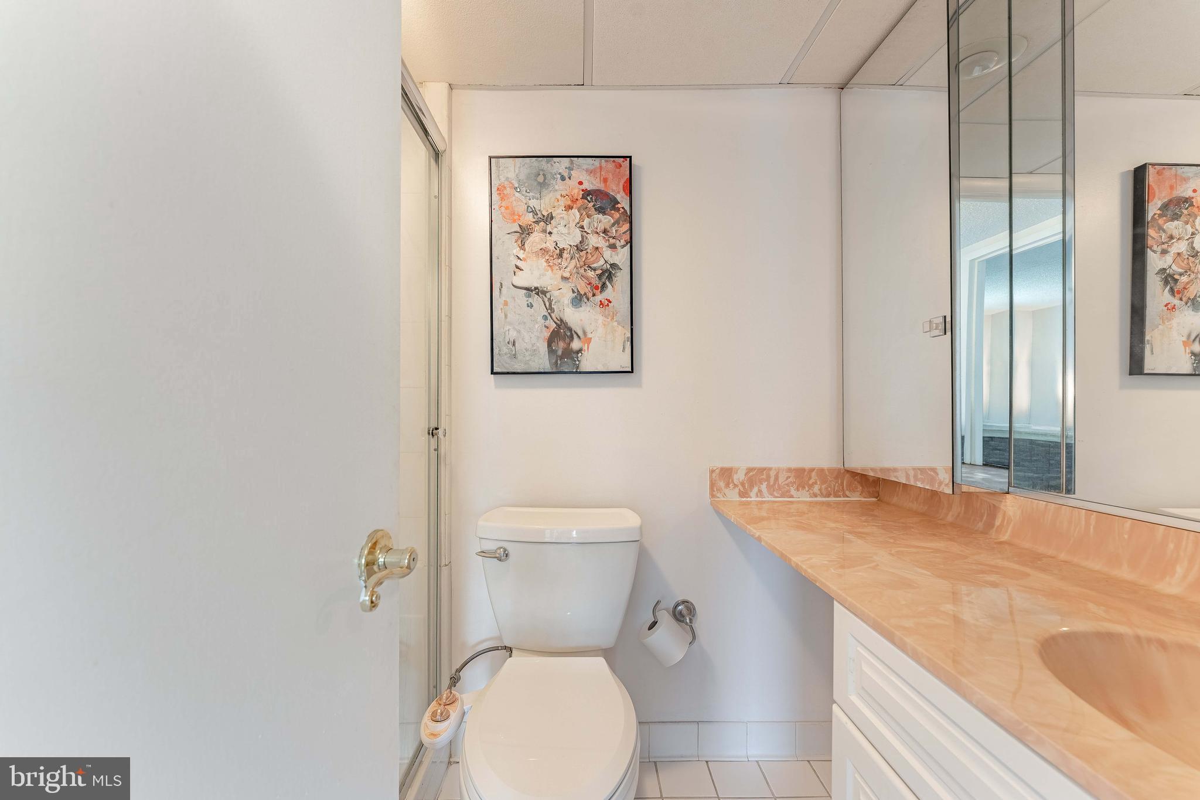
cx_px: 600
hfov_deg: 104.3
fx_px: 467
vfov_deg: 81.2
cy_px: 400
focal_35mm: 14
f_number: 7.1
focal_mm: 14
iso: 320
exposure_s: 1/50
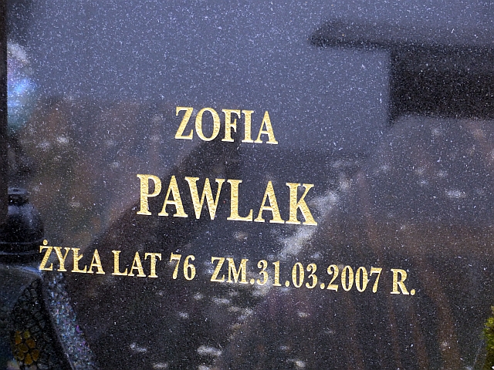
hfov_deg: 11.3
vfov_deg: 8.5
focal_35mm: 175
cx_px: 247
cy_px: 185
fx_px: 2497
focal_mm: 31.5
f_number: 2.8
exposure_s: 1/80
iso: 125
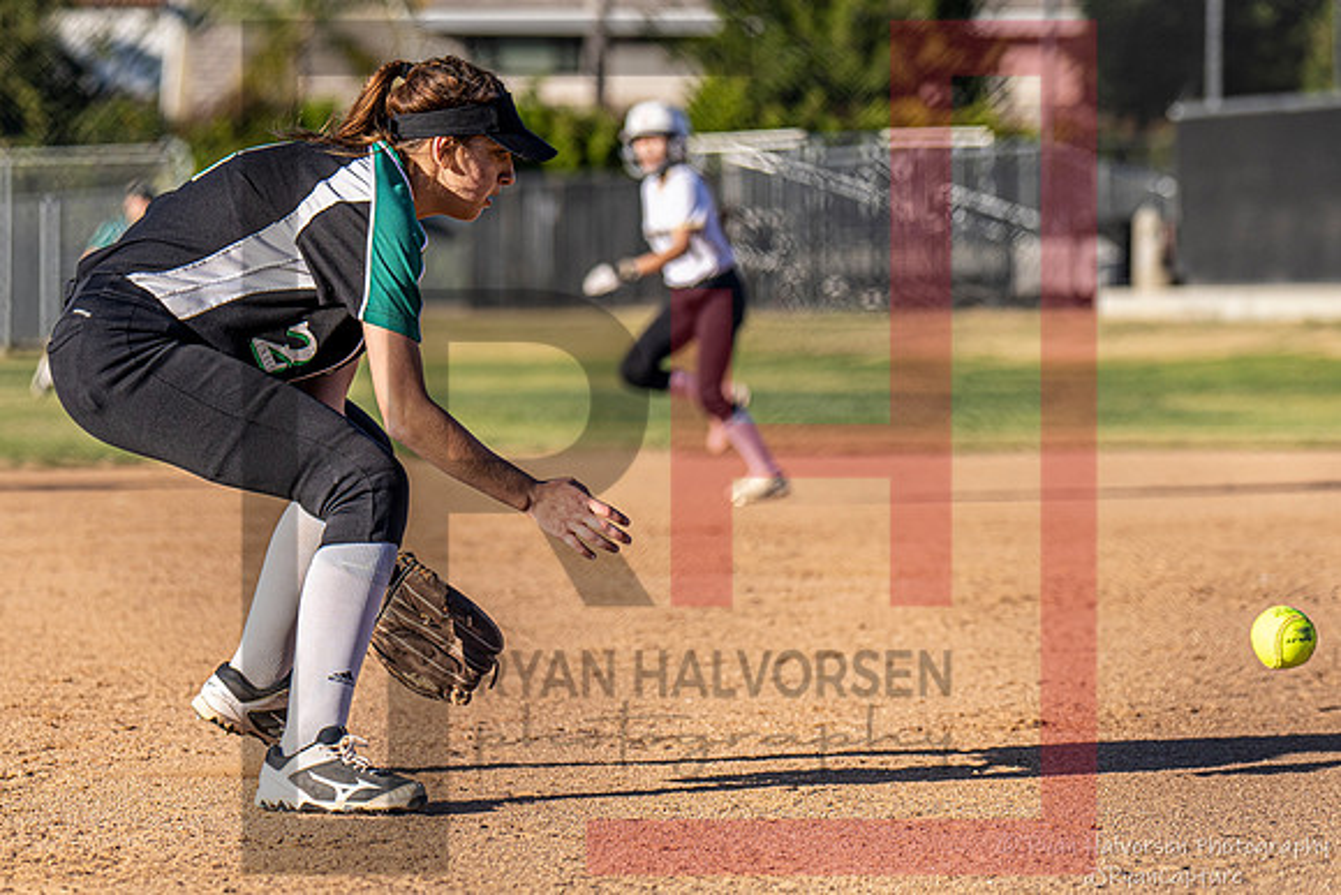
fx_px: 6835
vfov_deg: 7.5
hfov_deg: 11.2
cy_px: 237
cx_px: 352
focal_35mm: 183
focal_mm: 101
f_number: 2.8
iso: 160
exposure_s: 1/2500
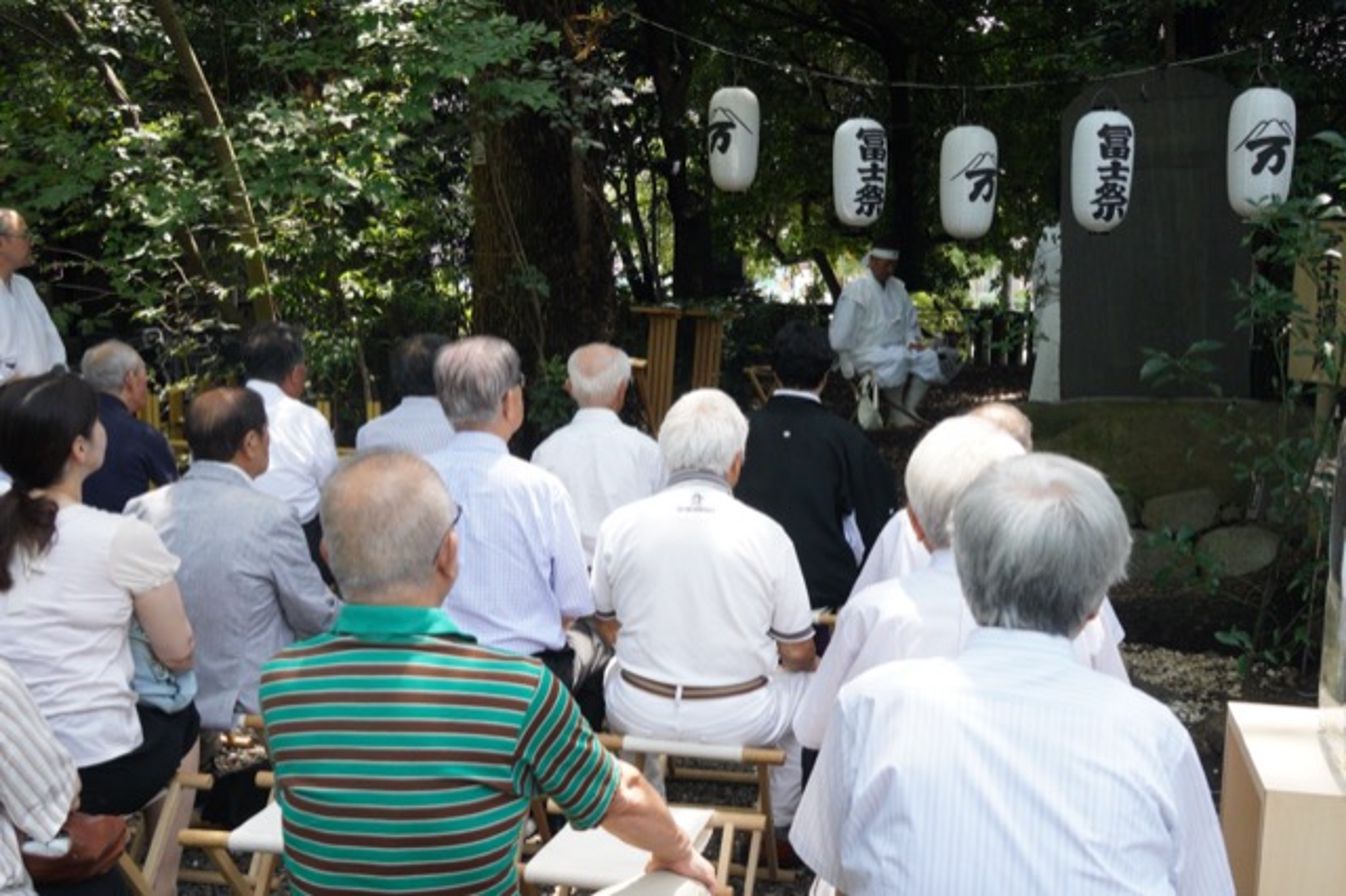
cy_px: 448
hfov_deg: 46.4
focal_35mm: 42
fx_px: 1569
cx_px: 673
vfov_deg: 31.9
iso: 2000
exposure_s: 1/250
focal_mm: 28
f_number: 8
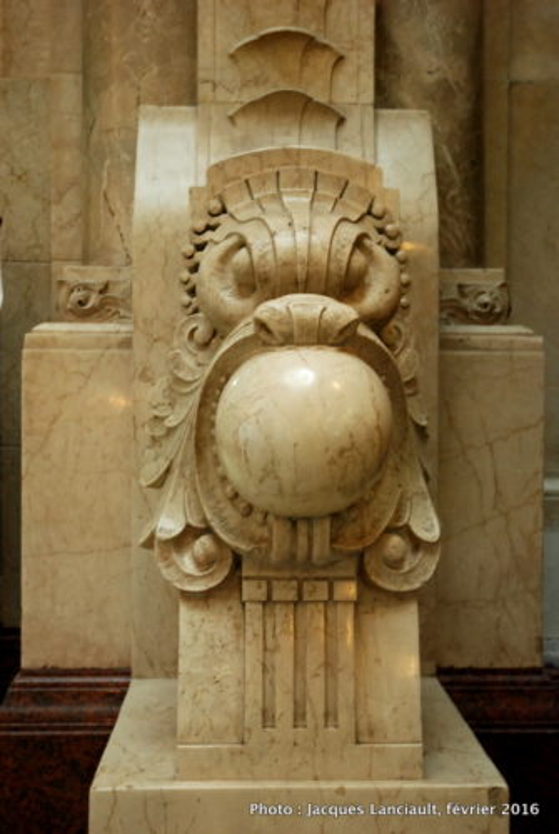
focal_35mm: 51
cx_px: 280
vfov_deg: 38.8
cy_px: 417
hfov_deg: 26.6
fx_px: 1184
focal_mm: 34
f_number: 4.2
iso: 1000
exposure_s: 1/15
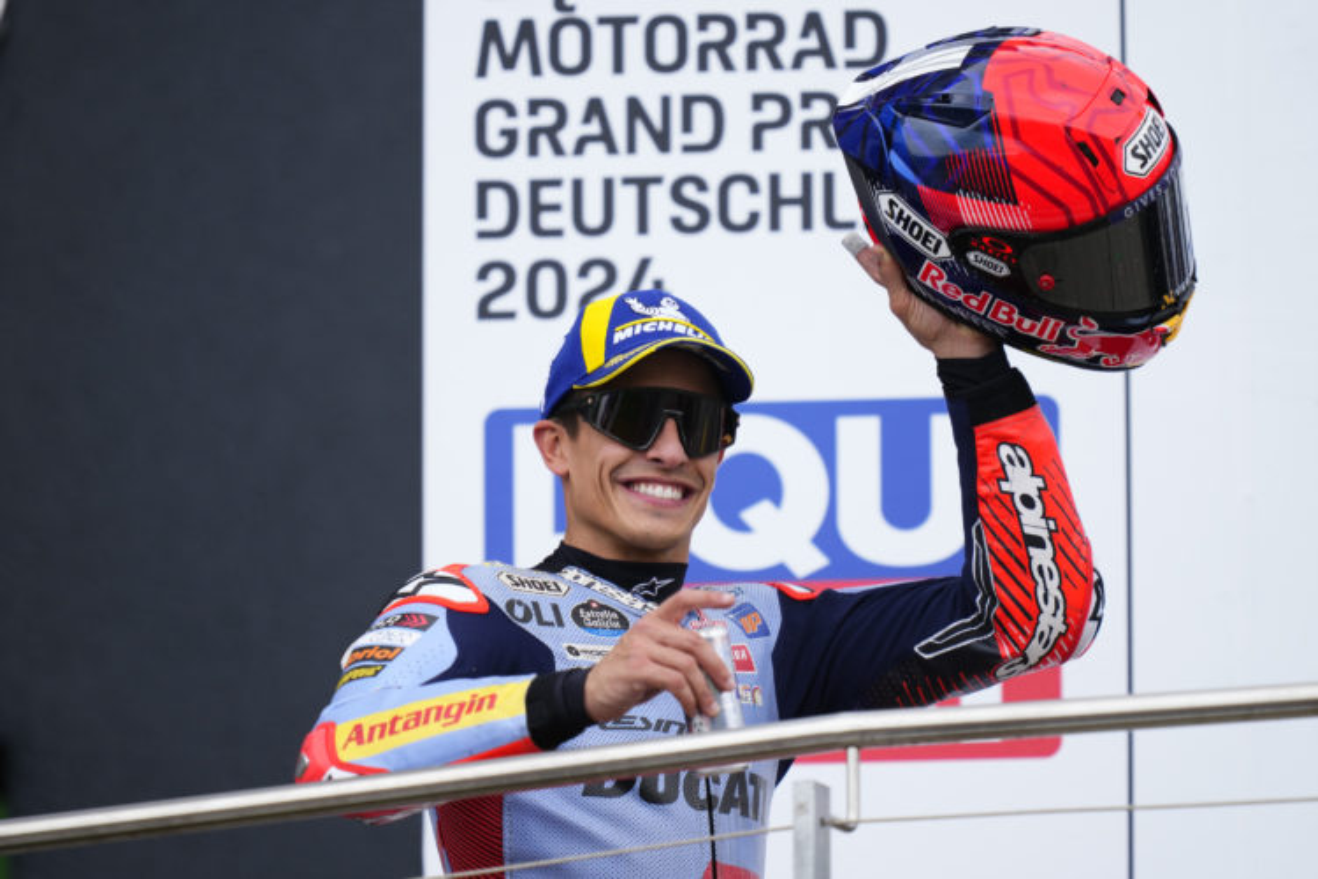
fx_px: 20501
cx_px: 659
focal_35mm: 560
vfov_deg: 2.5
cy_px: 440
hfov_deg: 3.7
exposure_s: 1/1000
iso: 400
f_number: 4
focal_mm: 560
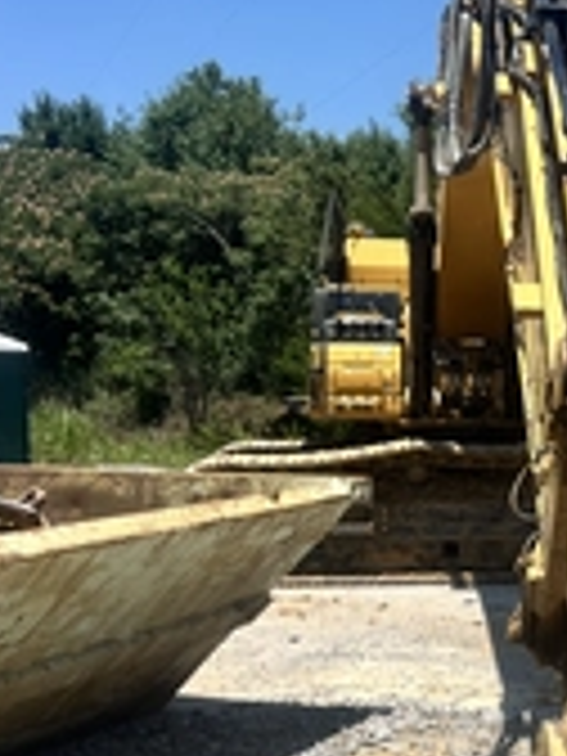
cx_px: 572
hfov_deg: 22.7
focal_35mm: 62
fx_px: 1354
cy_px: 490
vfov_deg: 31.0
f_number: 1.5
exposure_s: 1/4831
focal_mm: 5.7
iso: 50
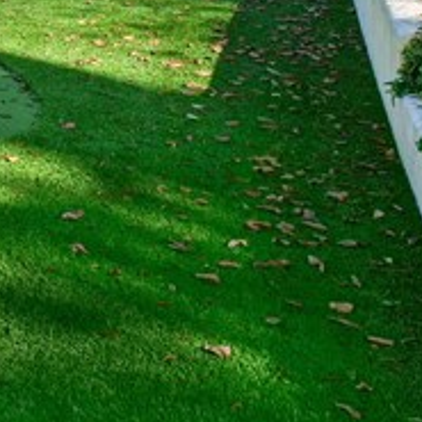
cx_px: -574
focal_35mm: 78
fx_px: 1076
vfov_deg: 19.5
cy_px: -197
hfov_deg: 14.7
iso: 200
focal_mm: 8
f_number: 8
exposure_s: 1/400
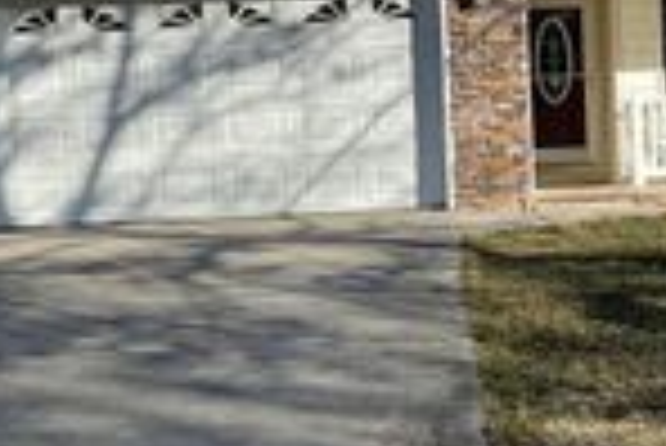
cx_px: 522
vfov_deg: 13.4
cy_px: 182
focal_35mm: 102
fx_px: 1889
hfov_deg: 19.8
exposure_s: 1/1577
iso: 16
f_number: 1.8
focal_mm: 3
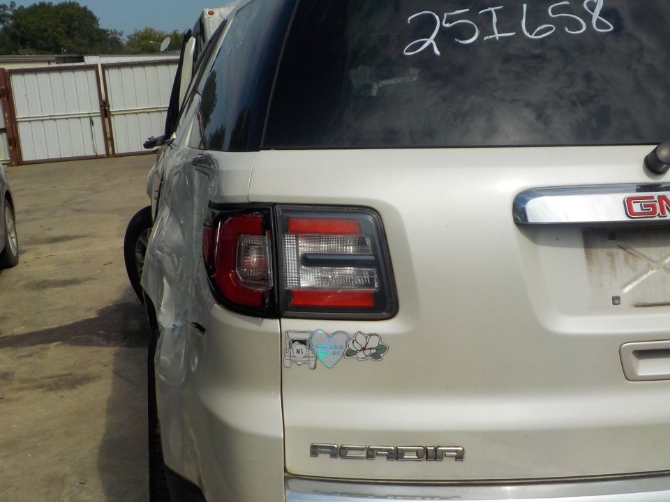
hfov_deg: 46.8
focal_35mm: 40
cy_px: 253
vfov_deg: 36.0
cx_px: 328
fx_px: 774
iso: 125
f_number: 6.6
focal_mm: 4.1
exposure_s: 1/800
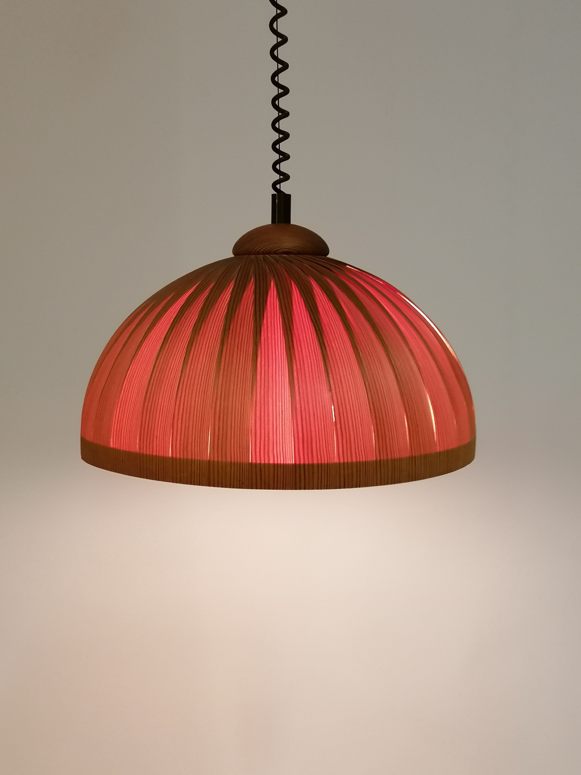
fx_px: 850
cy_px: 388
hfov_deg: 37.7
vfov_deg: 49.0
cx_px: 290
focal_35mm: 38
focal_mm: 4.75
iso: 400
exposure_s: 1/33.3
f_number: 1.8
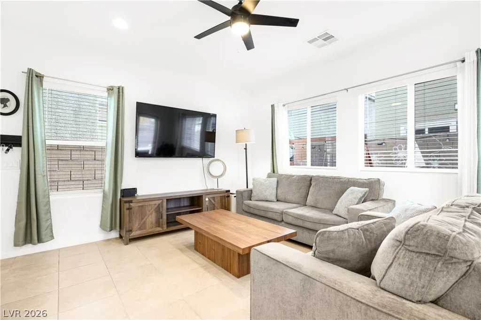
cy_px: 160
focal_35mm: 16
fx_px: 214
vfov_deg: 73.7
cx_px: 240
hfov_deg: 96.8
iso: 500
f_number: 5.6
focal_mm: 16
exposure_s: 1/50
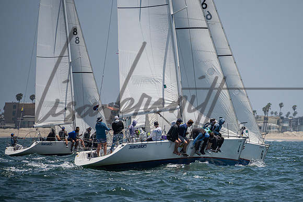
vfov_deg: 2.5
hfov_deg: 3.8
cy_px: 113
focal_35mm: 540
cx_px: 204
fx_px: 4542
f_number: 8
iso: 400
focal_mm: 400
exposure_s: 1/3200
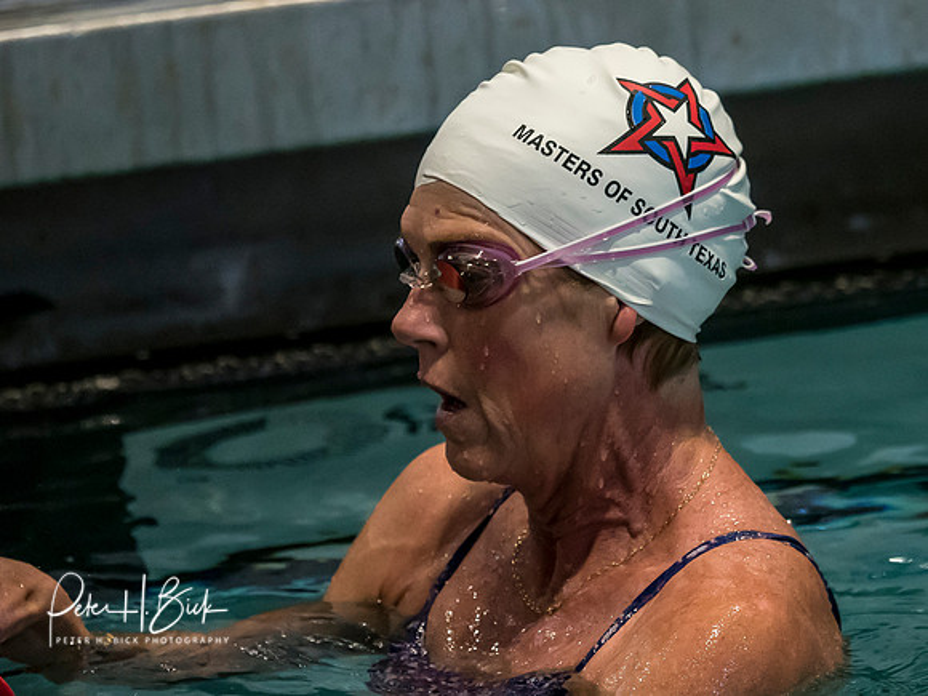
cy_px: 294
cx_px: 561
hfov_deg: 4.3
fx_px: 12473
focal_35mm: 465
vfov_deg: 3.2
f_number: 2.8
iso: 3200
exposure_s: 1/1000
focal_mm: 150
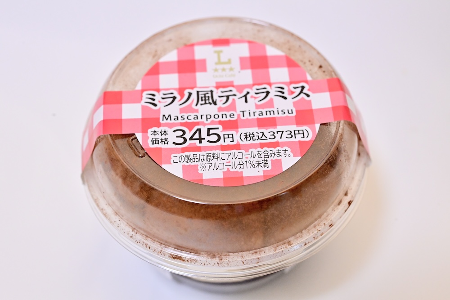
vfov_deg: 22.6
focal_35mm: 60
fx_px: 750
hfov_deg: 33.4
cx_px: 225
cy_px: 150
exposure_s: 1/200
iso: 6400
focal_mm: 60
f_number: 8
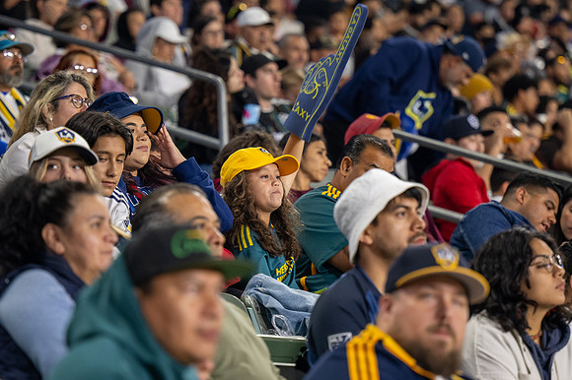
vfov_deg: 7.6
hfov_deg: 11.4
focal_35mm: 180
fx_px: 2858
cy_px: 190
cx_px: 286
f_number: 2.8
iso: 1250
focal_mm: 120
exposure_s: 1/200
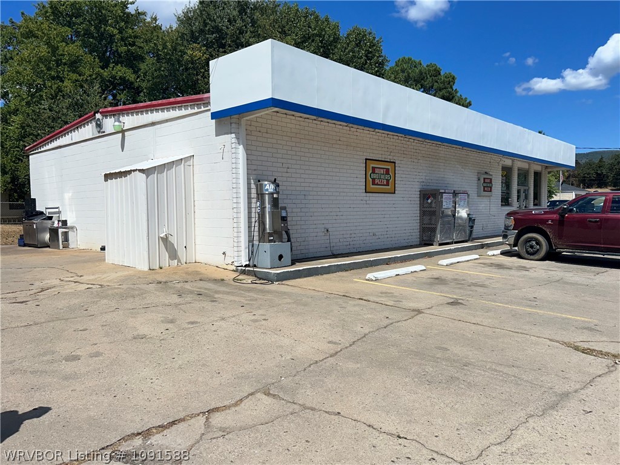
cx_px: 310
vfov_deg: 53.1
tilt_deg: -3.5
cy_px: 232
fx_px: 466
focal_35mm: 26
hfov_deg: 67.3
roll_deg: +0.8
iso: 32
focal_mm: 5.7
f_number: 1.5
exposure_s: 1/11364
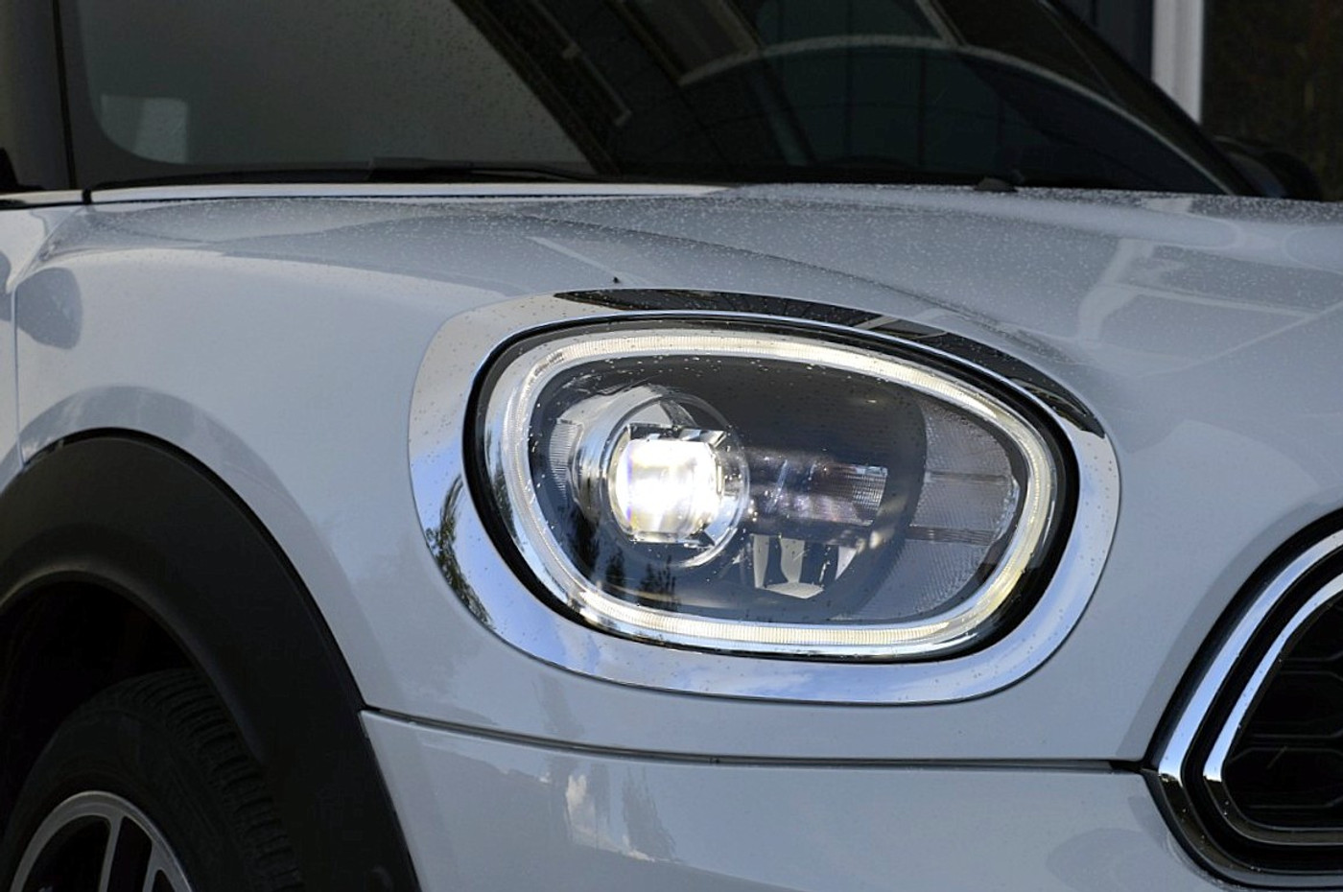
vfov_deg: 17.5
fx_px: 2906
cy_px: 446
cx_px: 672
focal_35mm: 78
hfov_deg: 26.0
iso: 400
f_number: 10
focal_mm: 52
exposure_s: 1/250
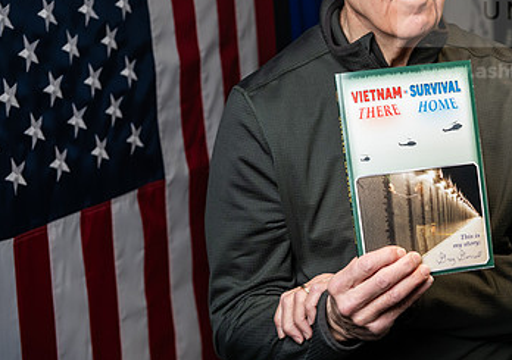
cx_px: 378
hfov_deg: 20.7
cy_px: 100
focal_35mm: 96
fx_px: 1389
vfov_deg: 14.7
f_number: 4
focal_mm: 55
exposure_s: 1/125
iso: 640
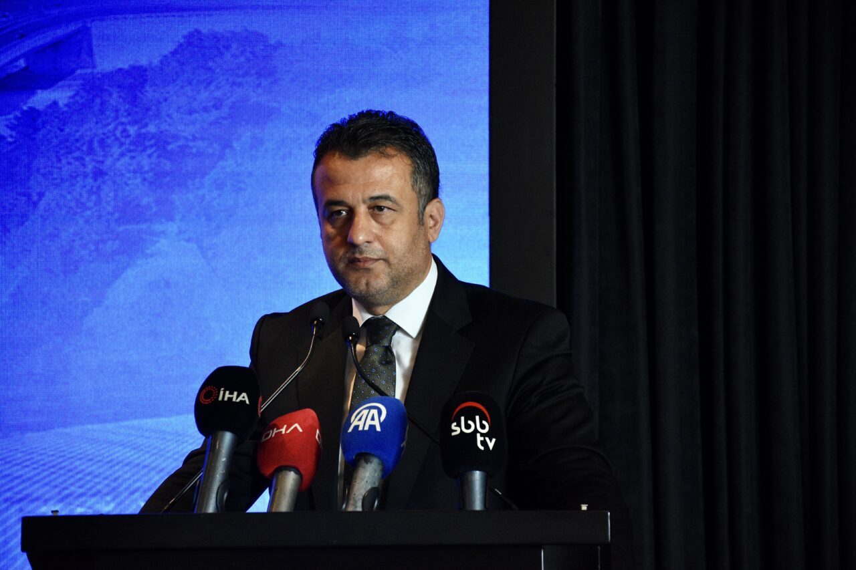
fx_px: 4350
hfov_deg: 11.2
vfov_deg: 7.5
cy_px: 285
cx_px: 428
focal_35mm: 183
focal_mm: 122
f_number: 5.6
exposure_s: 1/80
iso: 2000
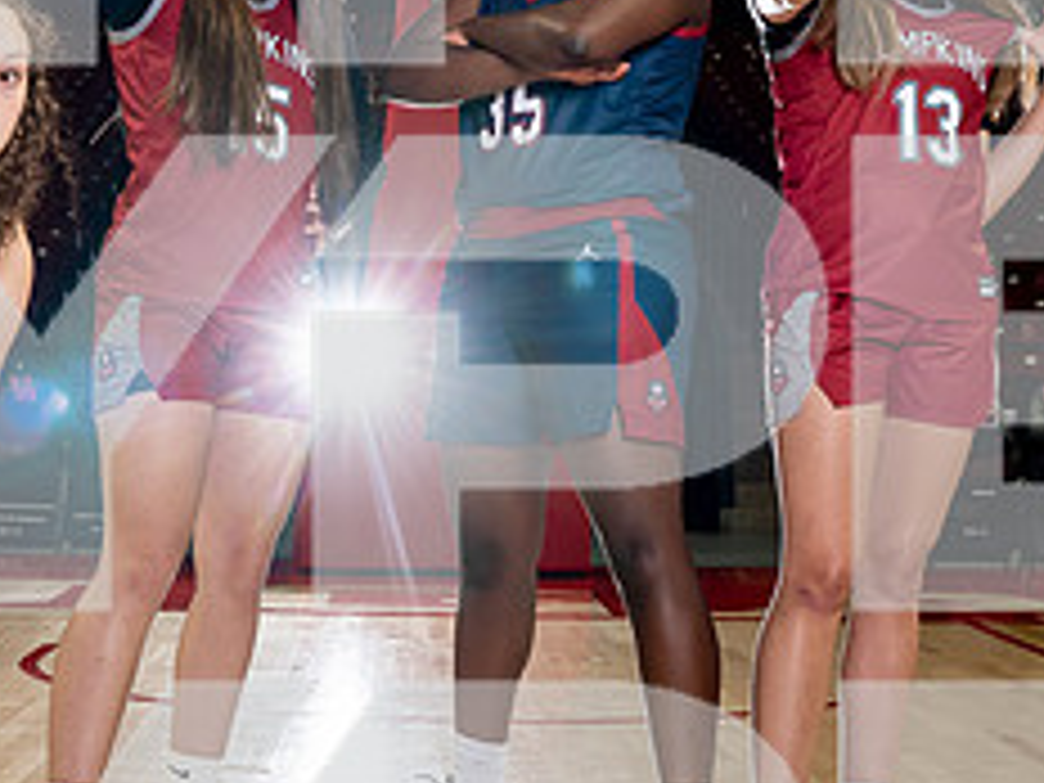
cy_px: 376
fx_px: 2533
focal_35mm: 84
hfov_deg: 23.0
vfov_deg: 17.6
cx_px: 225
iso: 320
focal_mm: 35
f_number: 6.3
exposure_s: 1/250
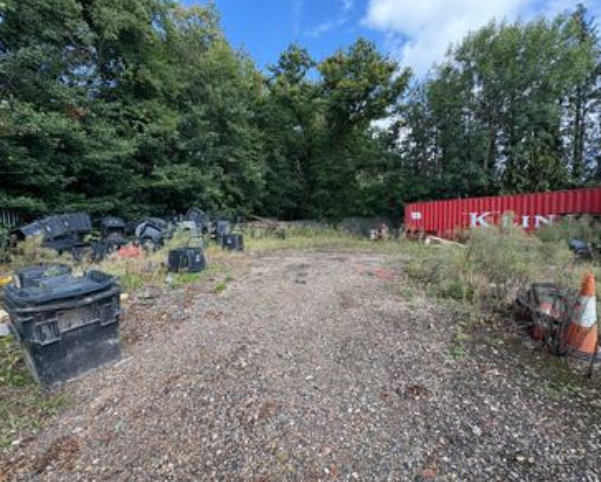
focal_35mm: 15
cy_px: 244
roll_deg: +0.7
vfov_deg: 84.1
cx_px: 317
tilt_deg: -4.5
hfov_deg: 96.6
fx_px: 267
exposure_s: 1/235
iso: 40
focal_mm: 2.22
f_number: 2.2
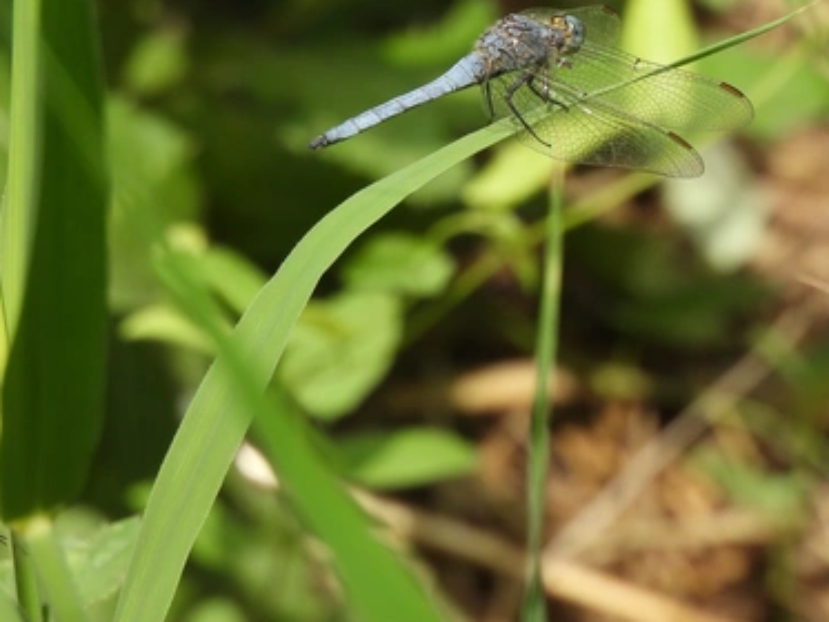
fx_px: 39049
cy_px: 153
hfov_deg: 1.2
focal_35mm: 1630
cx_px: 556
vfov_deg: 0.9
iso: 100
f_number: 5.6
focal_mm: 170
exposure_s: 1/320
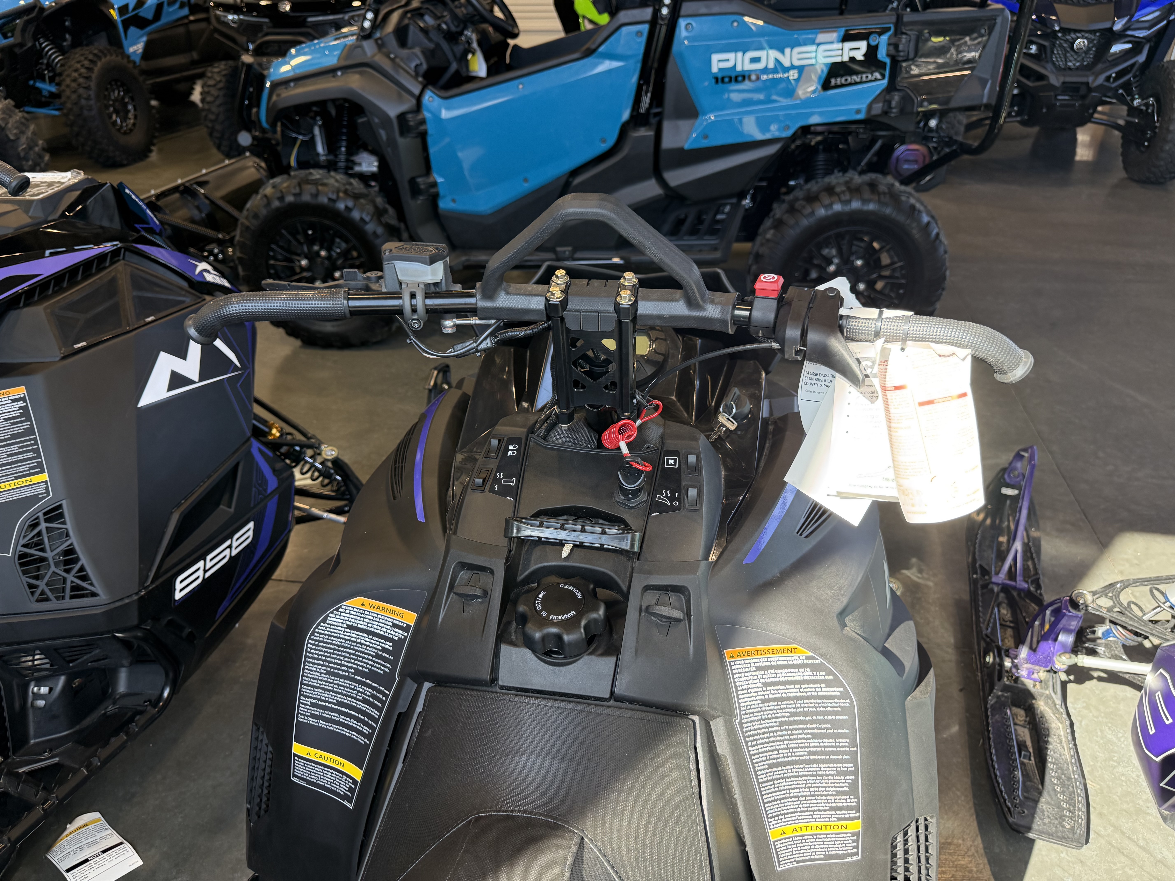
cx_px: 588
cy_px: 440
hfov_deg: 71.6
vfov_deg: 56.8
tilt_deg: -27.5
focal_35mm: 24
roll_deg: +1.5
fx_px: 815
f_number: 1.78
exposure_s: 1/243
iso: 160
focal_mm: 6.76
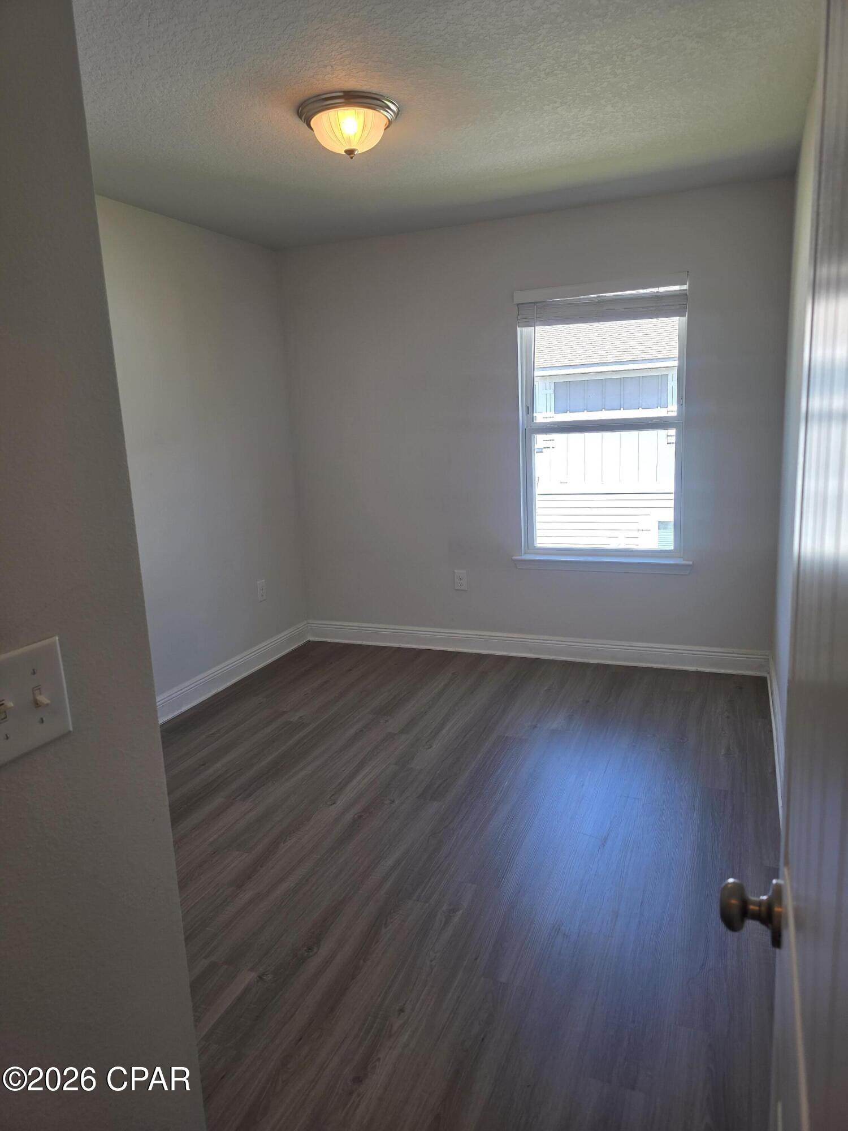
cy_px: 566
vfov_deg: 73.9
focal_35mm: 23
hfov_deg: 58.9
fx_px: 751
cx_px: 424
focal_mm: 6.3
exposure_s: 1/120
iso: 50
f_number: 1.7
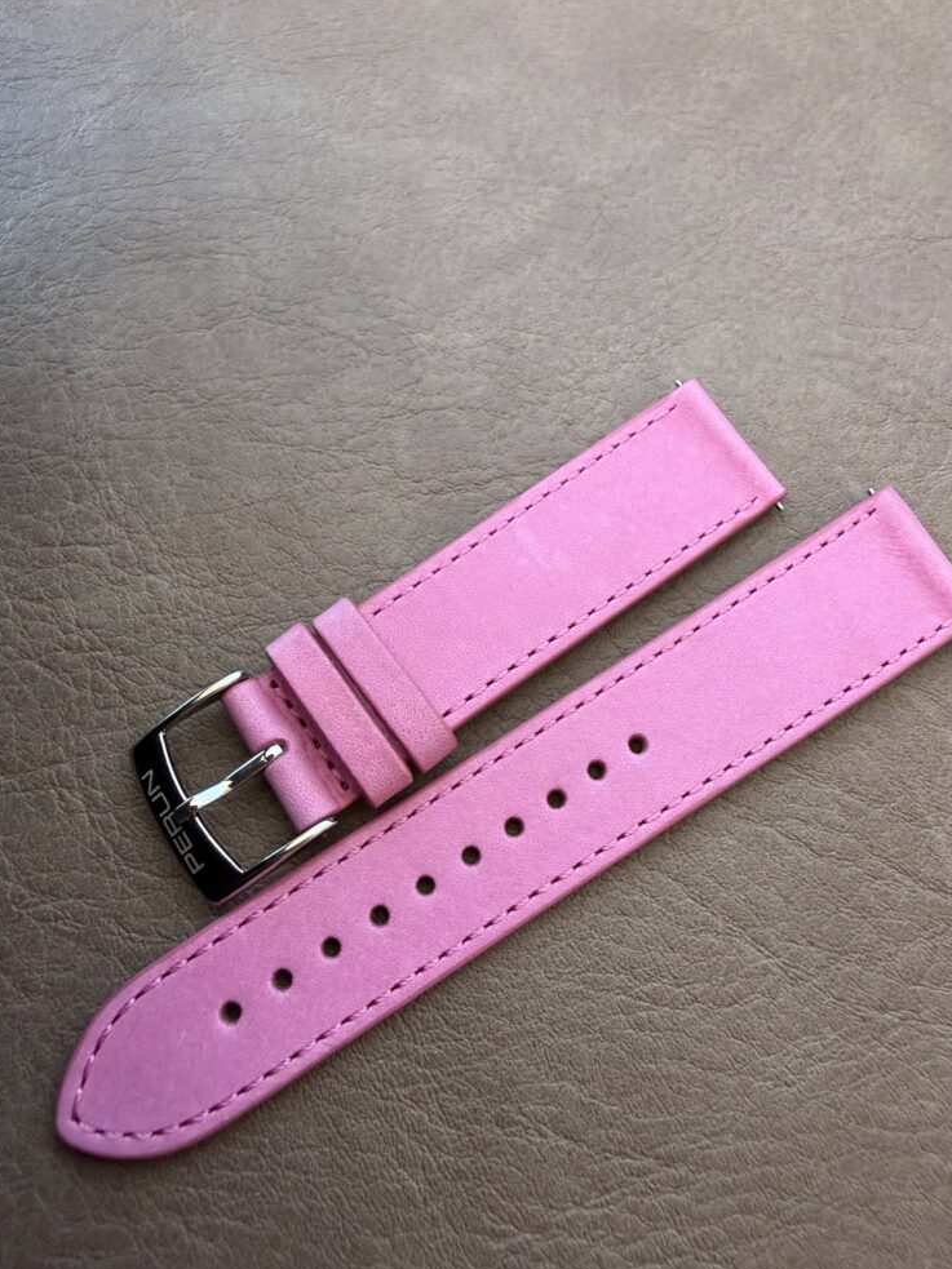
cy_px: 657
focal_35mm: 25
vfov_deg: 69.4
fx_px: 917
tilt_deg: -67.4
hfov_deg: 54.9
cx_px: 487
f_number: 2.2
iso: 250
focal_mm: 2.22
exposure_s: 1/121
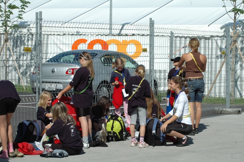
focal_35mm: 105
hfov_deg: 19.5
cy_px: 81
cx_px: 122
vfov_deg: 13.0
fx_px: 711
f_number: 14
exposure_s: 1/800
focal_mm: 70
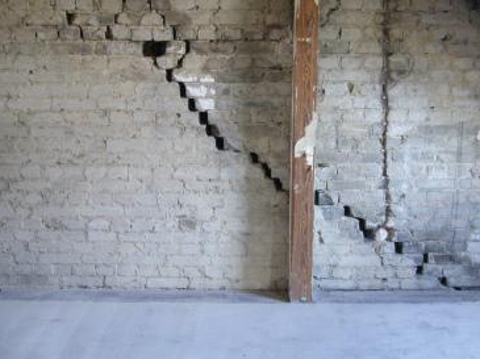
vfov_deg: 33.5
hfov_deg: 43.7
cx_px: 281
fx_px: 596
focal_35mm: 43
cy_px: 168
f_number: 2.8
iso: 200
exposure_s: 1/10
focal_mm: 5.8
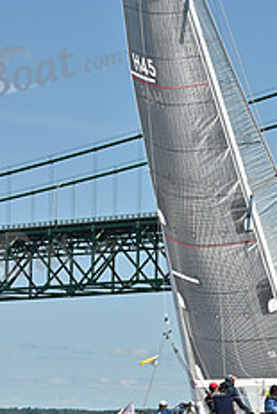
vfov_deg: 10.5
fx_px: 2247
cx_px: 215
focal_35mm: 195
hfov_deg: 7.0
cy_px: 152
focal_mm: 78
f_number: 10
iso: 320
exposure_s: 1/1000
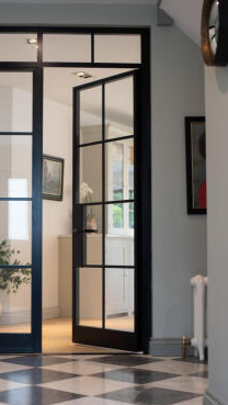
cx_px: 69
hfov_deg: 19.4
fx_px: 665
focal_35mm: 62
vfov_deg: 33.8
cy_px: 210
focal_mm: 50
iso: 250
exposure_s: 1/40
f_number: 4
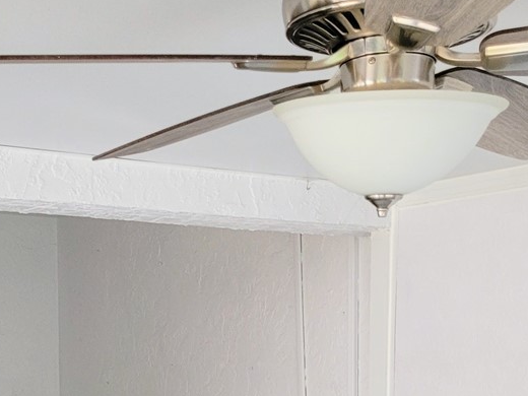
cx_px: 115
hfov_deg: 24.1
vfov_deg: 17.0
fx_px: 1220
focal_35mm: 80
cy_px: 553
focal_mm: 5.4
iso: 160
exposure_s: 1/60
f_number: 1.8
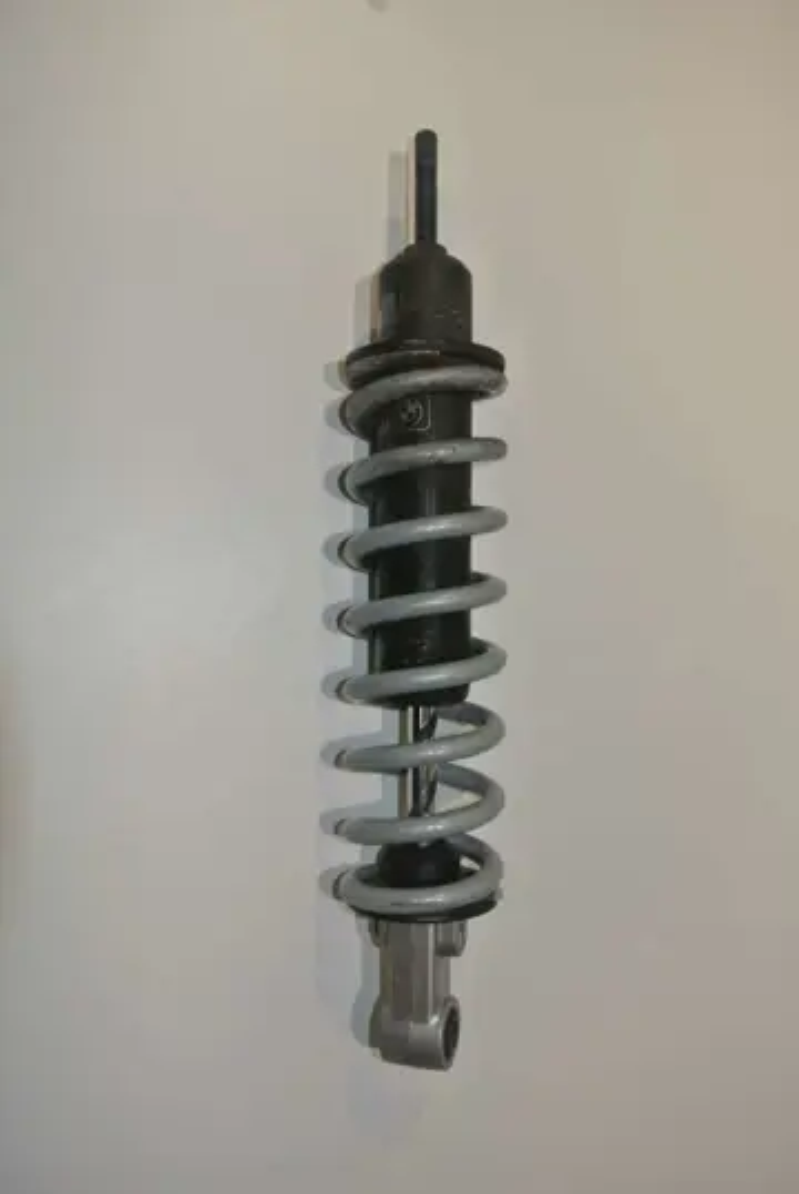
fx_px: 963
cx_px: 400
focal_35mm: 29
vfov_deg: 63.6
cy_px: 597
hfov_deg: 45.1
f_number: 4.5
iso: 200
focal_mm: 11
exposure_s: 1/60
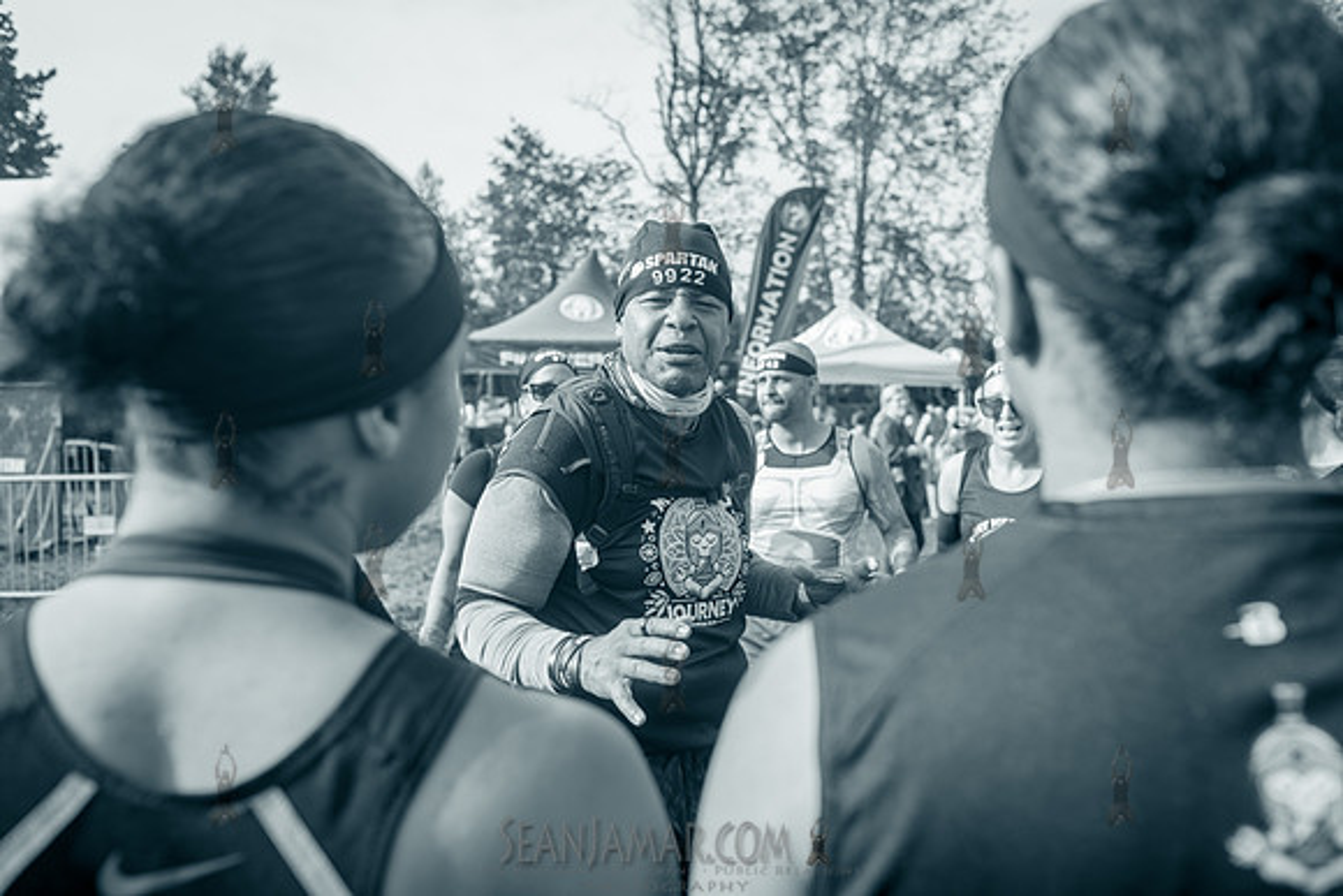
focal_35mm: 35
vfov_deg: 37.9
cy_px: 448
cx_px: 672
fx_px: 1306
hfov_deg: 54.4
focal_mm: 35
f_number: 4.5
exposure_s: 1/640
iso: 250
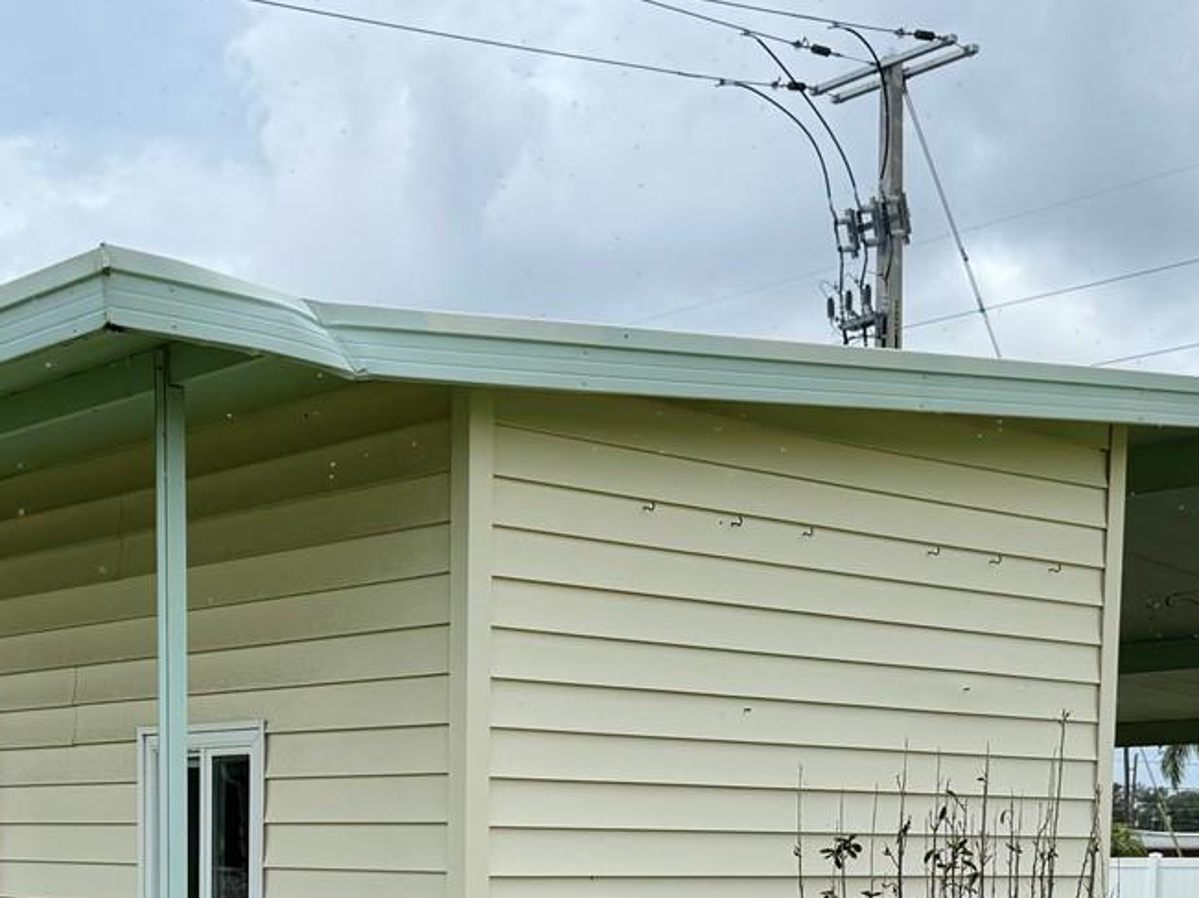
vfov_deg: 23.5
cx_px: 516
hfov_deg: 32.7
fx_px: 2043
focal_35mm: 59
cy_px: 959
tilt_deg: -1.9
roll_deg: -0.9
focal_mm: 6.76
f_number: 1.78
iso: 80
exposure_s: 1/6711
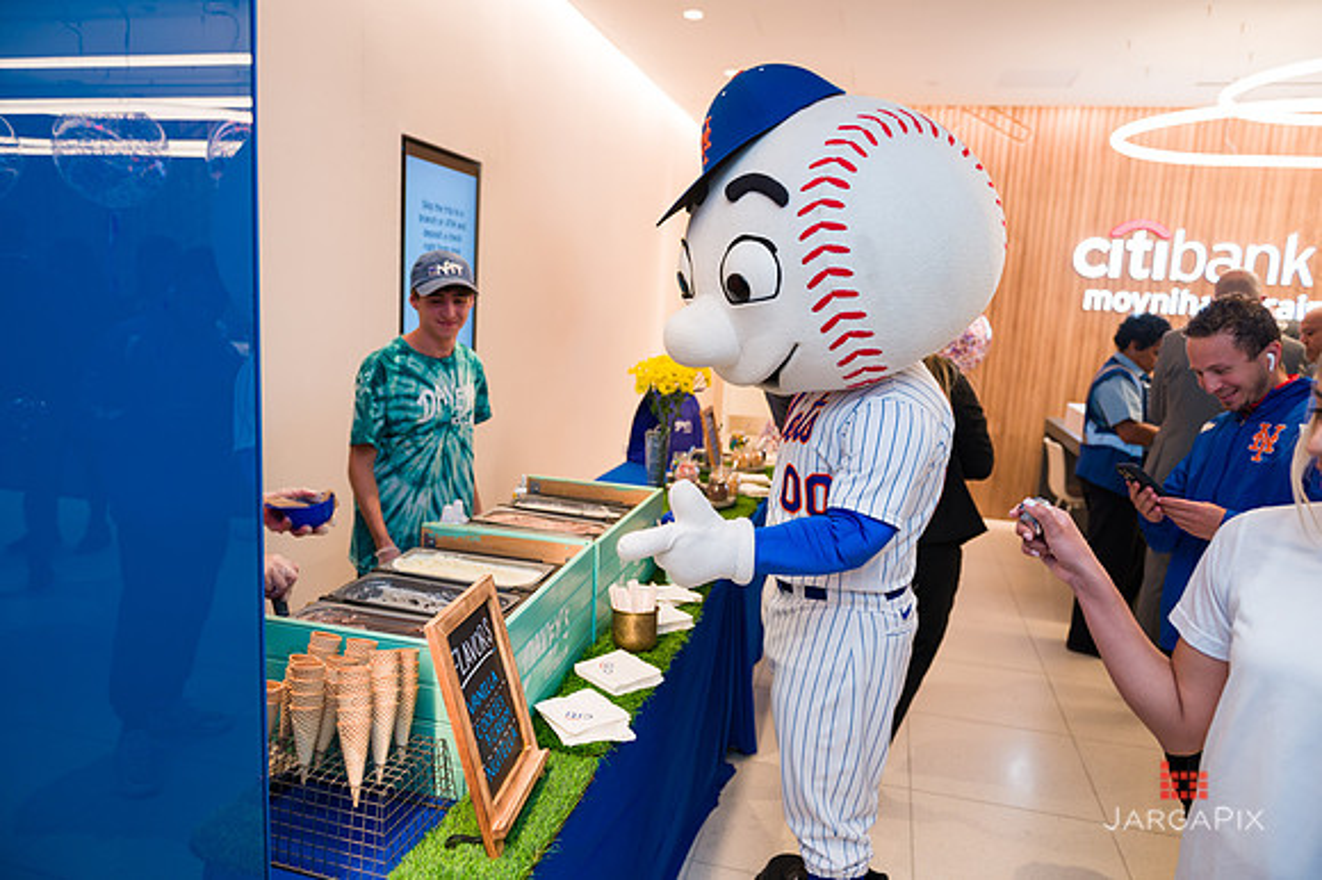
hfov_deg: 73.8
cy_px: 440
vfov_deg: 53.1
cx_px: 661
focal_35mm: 24
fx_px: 881
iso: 400
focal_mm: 24
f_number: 4
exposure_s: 1/200
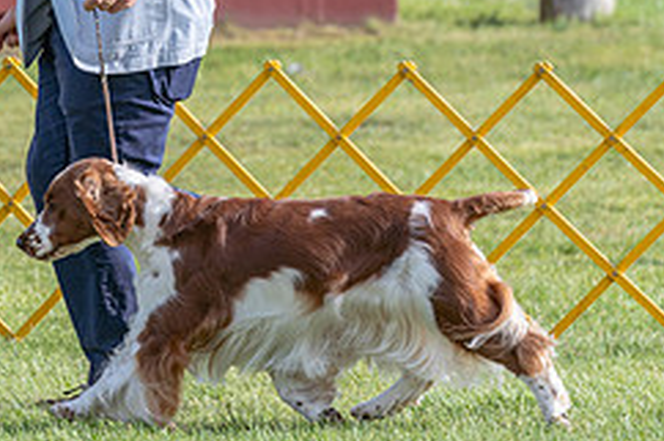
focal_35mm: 434
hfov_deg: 4.7
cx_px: 58
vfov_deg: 3.2
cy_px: 10
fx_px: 7999
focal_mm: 181
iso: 320
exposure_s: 1/1250
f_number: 5.6
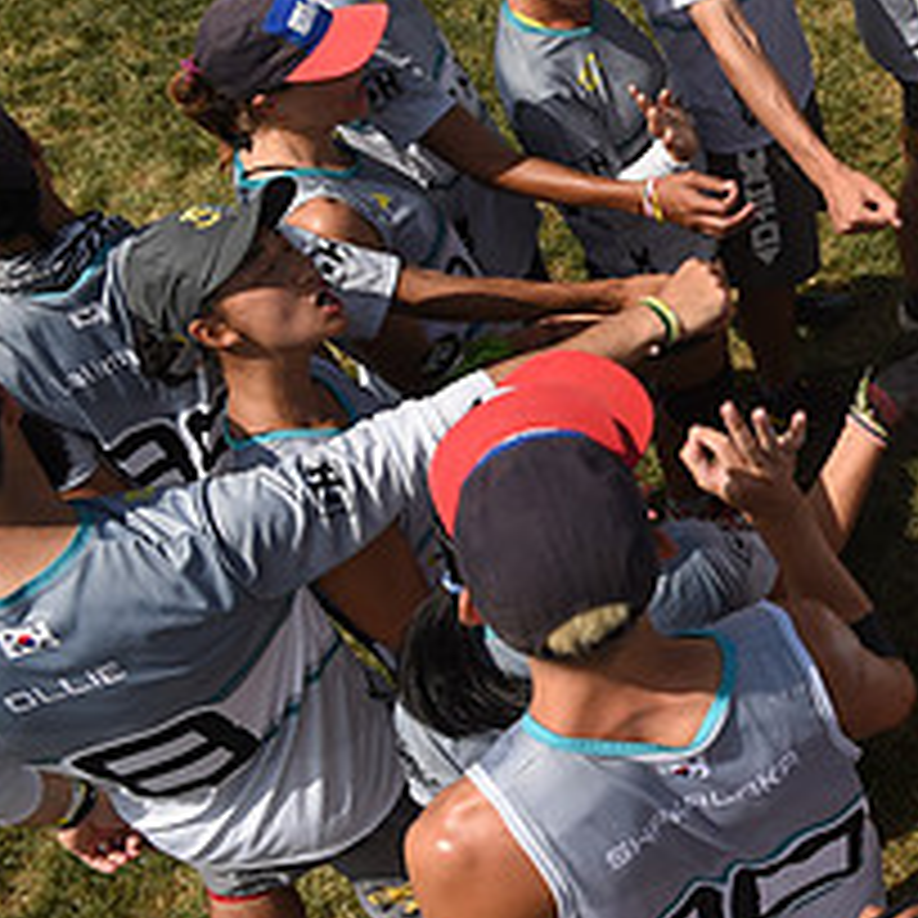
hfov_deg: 25.5
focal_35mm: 58
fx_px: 1740
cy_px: 380
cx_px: 1192
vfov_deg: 29.5
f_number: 3.5
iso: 100
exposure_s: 1/2000
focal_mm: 24
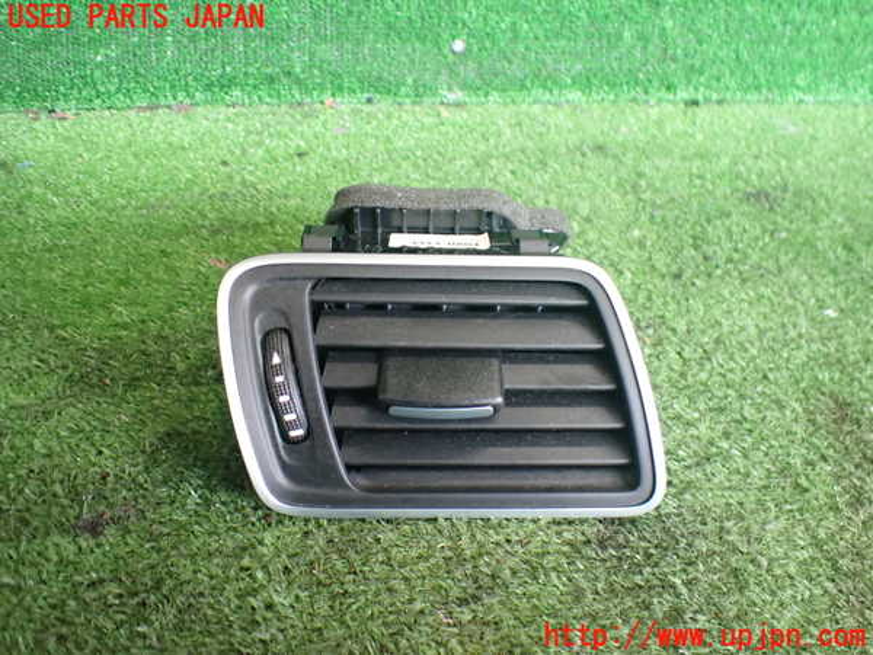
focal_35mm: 30
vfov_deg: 46.8
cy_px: 328
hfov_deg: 60.0
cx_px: 436
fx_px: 757
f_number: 2.3
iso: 800
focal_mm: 5.4
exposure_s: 1/100
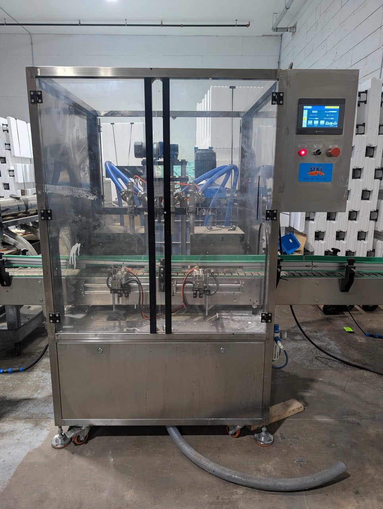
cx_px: 192
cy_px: 254
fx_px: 353
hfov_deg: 56.9
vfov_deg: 71.5
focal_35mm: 24
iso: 32
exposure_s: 1/24
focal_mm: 6.9
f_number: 1.7
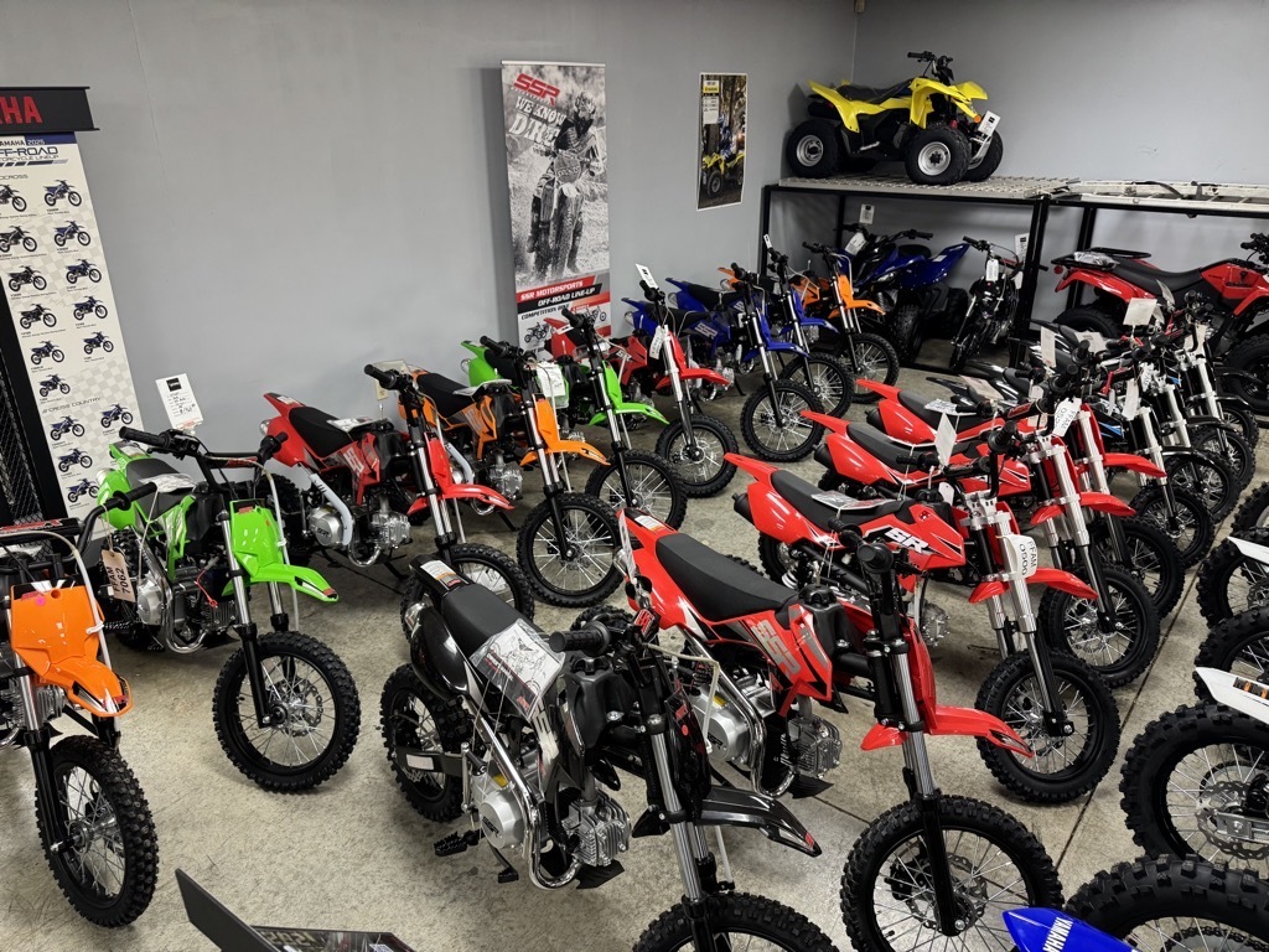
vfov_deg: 56.8
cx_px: 634
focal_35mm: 24
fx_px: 880
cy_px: 476
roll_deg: +0.7
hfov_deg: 71.6
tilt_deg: -23.7
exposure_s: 1/60
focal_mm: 6.76
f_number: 1.78
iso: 250
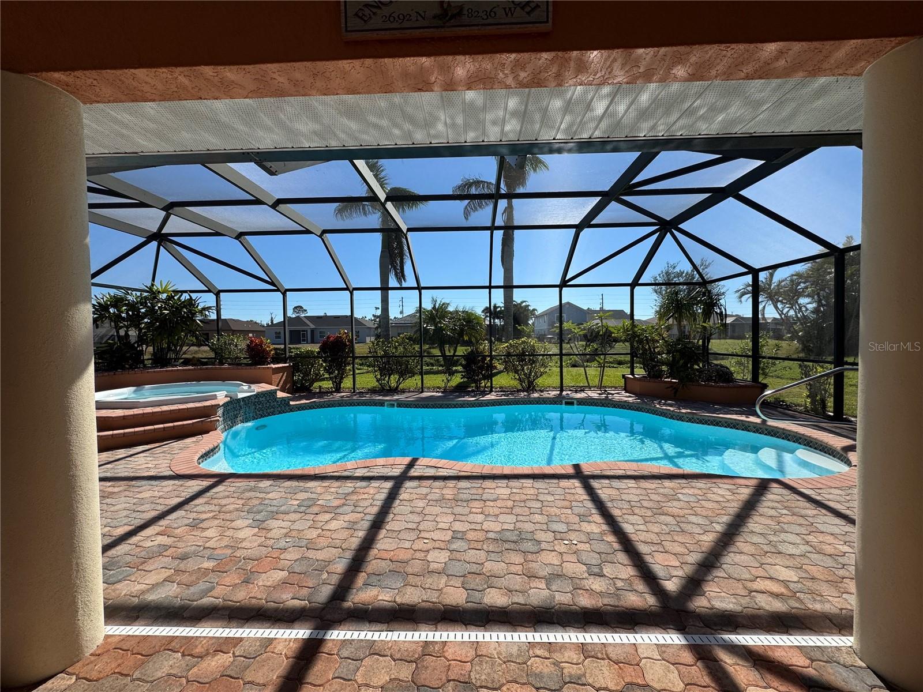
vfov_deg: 85.7
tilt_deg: -1.8
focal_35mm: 14
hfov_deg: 102.1
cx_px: 462
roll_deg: +0.7
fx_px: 373
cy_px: 346
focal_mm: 2.22
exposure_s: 1/1880
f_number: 2.2
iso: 50
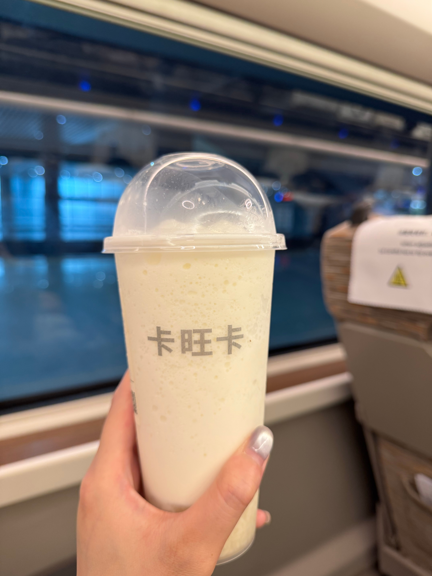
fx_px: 399
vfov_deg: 71.6
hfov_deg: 56.8
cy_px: 288
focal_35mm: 24
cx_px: 216
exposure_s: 1/50
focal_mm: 6.76
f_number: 1.78
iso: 125
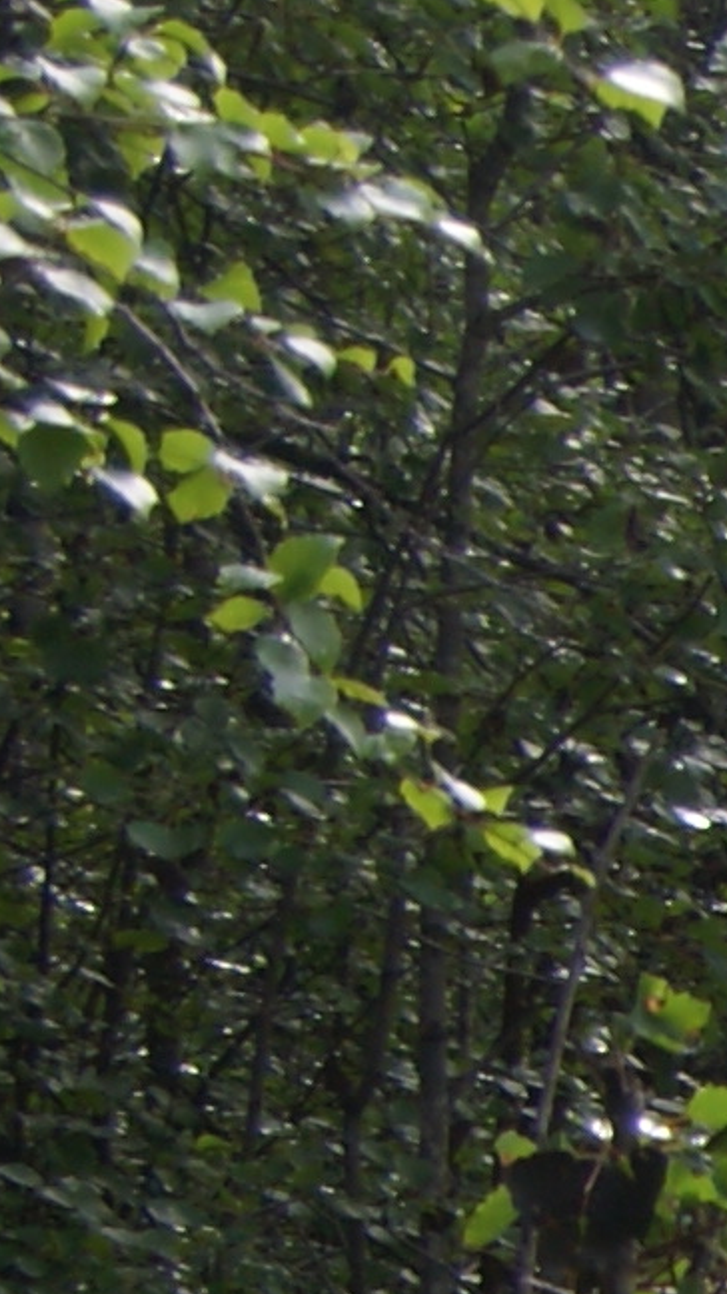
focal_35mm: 390
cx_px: 3873
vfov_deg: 5.5
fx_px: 13370
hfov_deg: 2.9
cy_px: 2183
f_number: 5.6
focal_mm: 35
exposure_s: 1/60
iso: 100
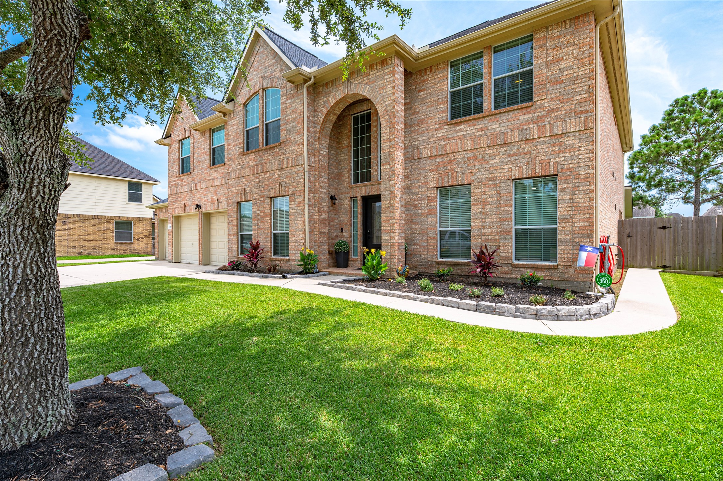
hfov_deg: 93.3
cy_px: 240
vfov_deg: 70.4
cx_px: 362
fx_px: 341
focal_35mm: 17
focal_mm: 17
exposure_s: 1/125
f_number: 11
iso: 125
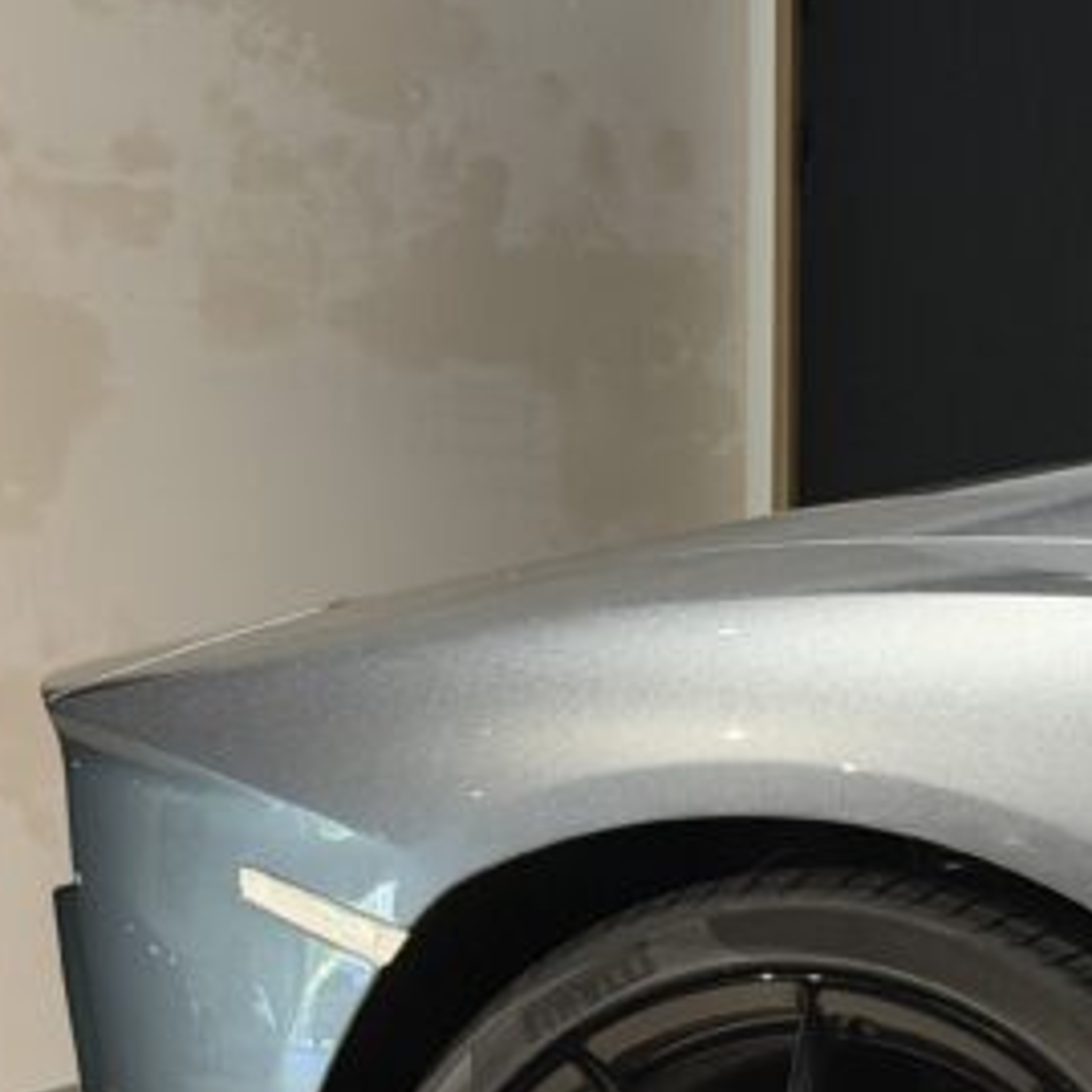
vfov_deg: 14.3
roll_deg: -1.4
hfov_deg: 14.1
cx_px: 1173
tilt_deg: -3.4
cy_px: 974
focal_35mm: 121
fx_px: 4319
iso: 500
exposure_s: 1/40
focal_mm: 6.76
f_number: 1.78
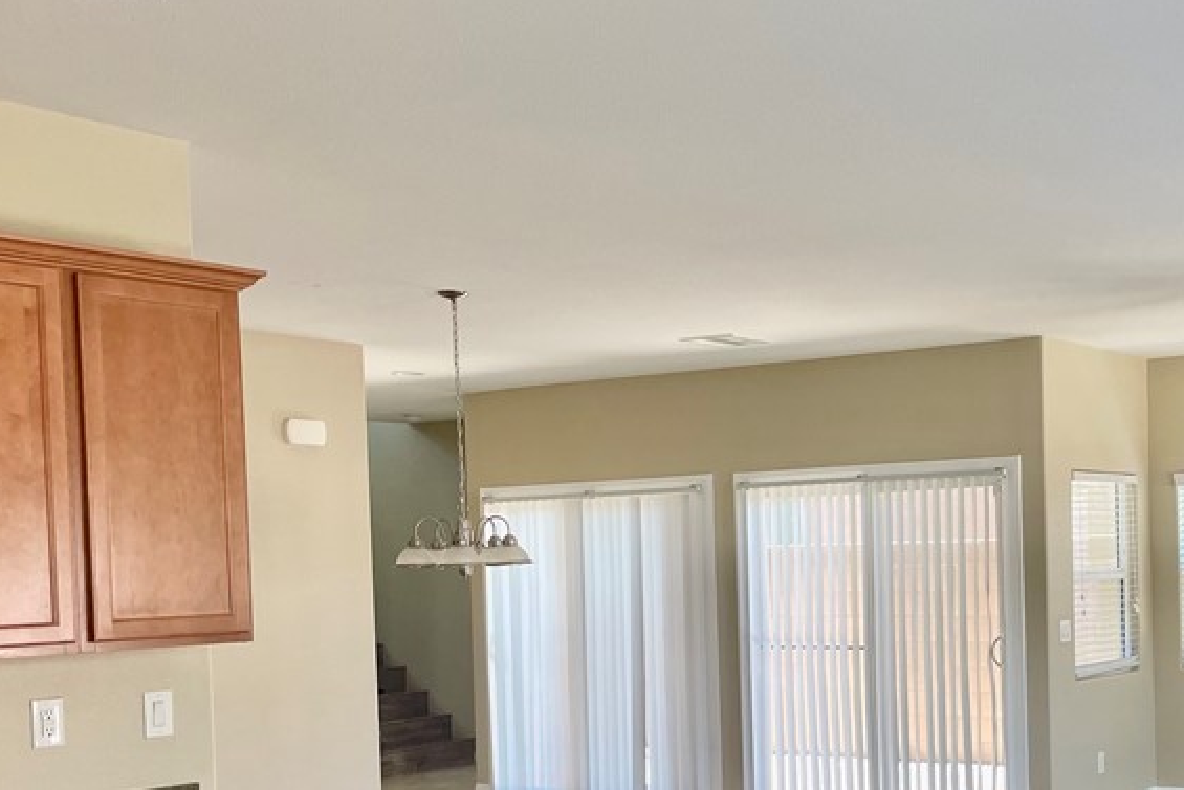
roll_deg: +1.8
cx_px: 924
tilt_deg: -1.4
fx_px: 1612
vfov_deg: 27.0
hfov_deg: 39.0
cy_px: 624
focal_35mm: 49
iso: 125
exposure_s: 1/115
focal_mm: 4.2
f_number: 1.6
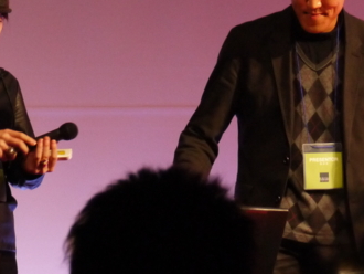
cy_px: 14
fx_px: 2526
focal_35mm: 240
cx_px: 142
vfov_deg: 6.2
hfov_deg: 8.2
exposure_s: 1/40
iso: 800
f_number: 5.6
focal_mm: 35
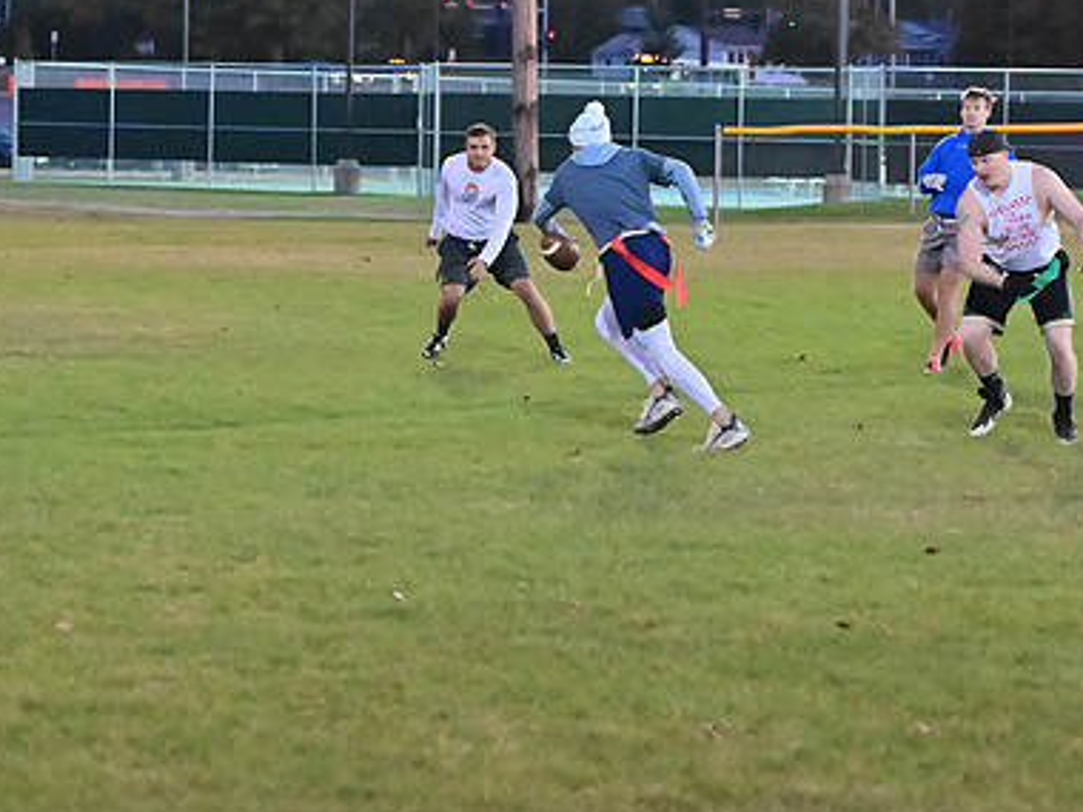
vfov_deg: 9.6
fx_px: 4818
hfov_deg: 12.8
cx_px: 627
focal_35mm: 154
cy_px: 286
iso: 6400
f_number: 4
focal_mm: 70
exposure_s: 1/500
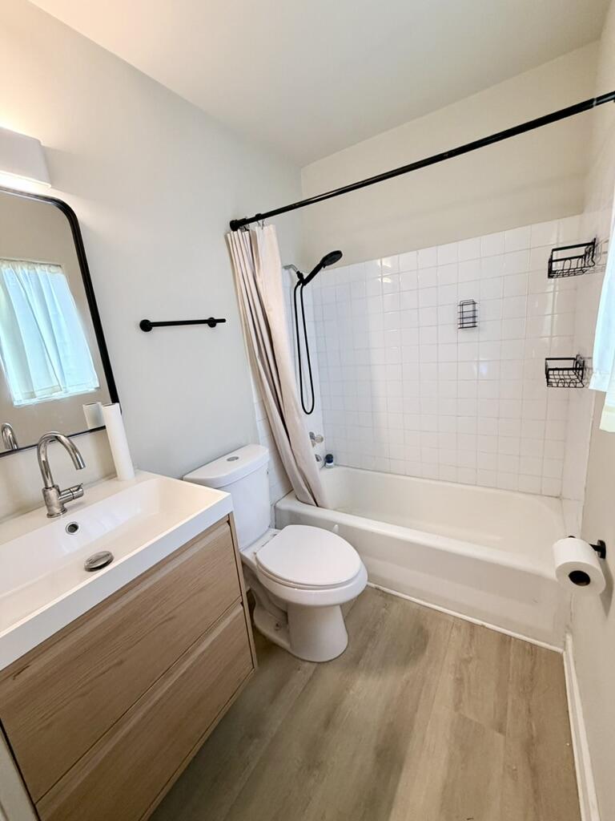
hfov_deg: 85.7
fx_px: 332
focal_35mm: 14
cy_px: 410
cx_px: 308
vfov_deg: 102.1
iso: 320
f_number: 2.2
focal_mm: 2.22
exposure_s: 1/61
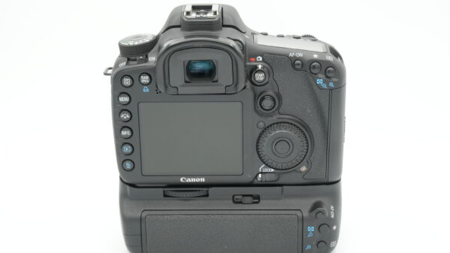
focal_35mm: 69
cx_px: 225
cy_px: 134
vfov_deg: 17.6
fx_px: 818
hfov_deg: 30.8
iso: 800
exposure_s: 1/80
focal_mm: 43
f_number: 14
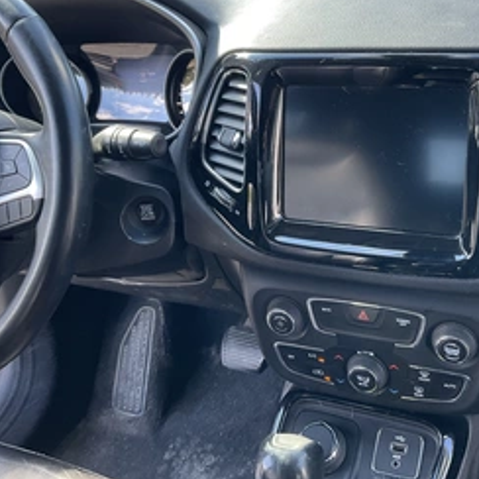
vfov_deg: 39.9
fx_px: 658
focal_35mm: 42
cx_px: 314
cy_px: 192
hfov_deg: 39.6
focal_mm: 3
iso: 64
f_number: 1.8
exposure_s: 1/110
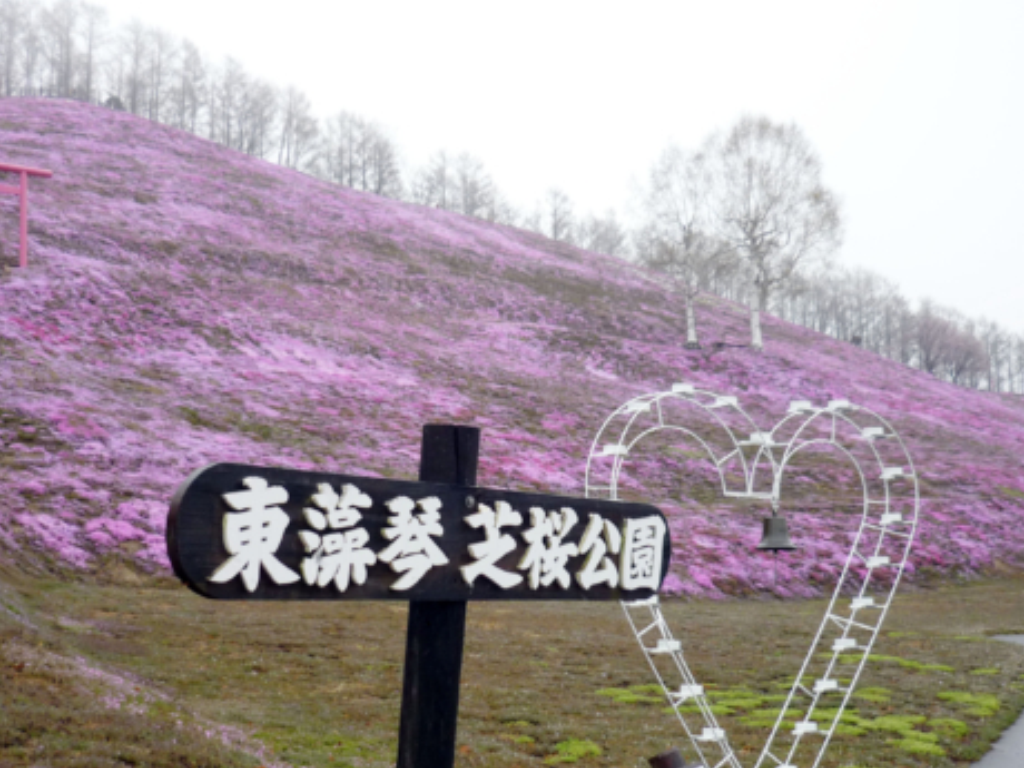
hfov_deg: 43.9
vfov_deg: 33.5
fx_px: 1272
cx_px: 508
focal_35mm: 43
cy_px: 450
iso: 100
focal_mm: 5.5
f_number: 2.8
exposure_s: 1/125
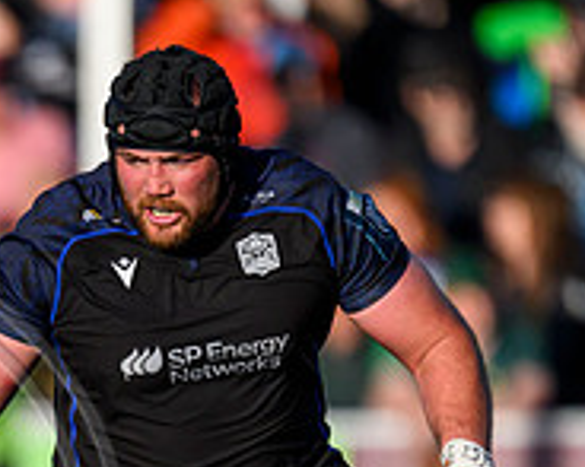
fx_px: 39904
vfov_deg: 0.7
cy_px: 718
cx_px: -513
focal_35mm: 2306
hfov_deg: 0.8
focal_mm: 560
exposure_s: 1/6400
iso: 800
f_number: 4
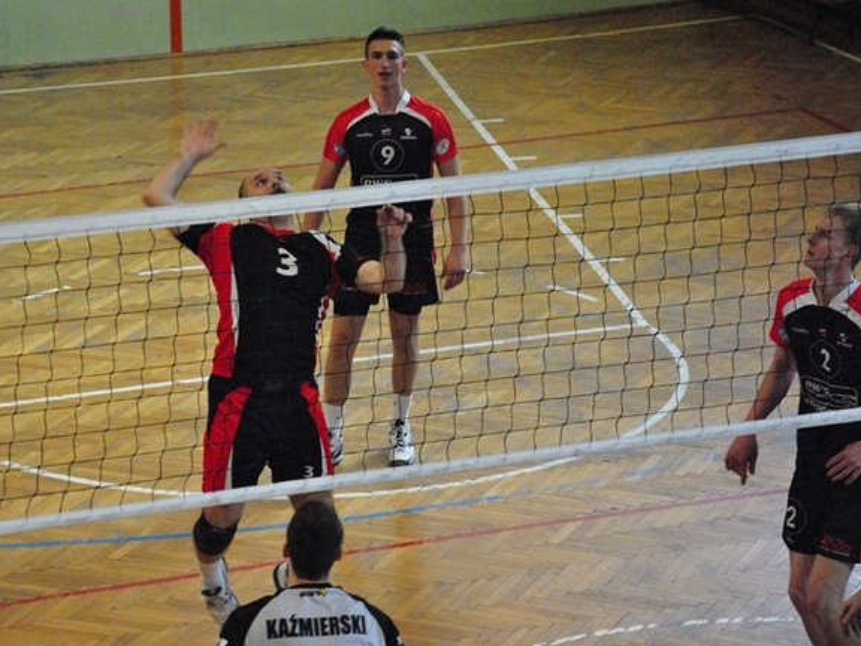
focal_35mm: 150
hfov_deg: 13.2
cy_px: 324
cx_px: 389
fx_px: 3731
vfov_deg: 9.9
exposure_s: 1/200
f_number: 5
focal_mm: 92
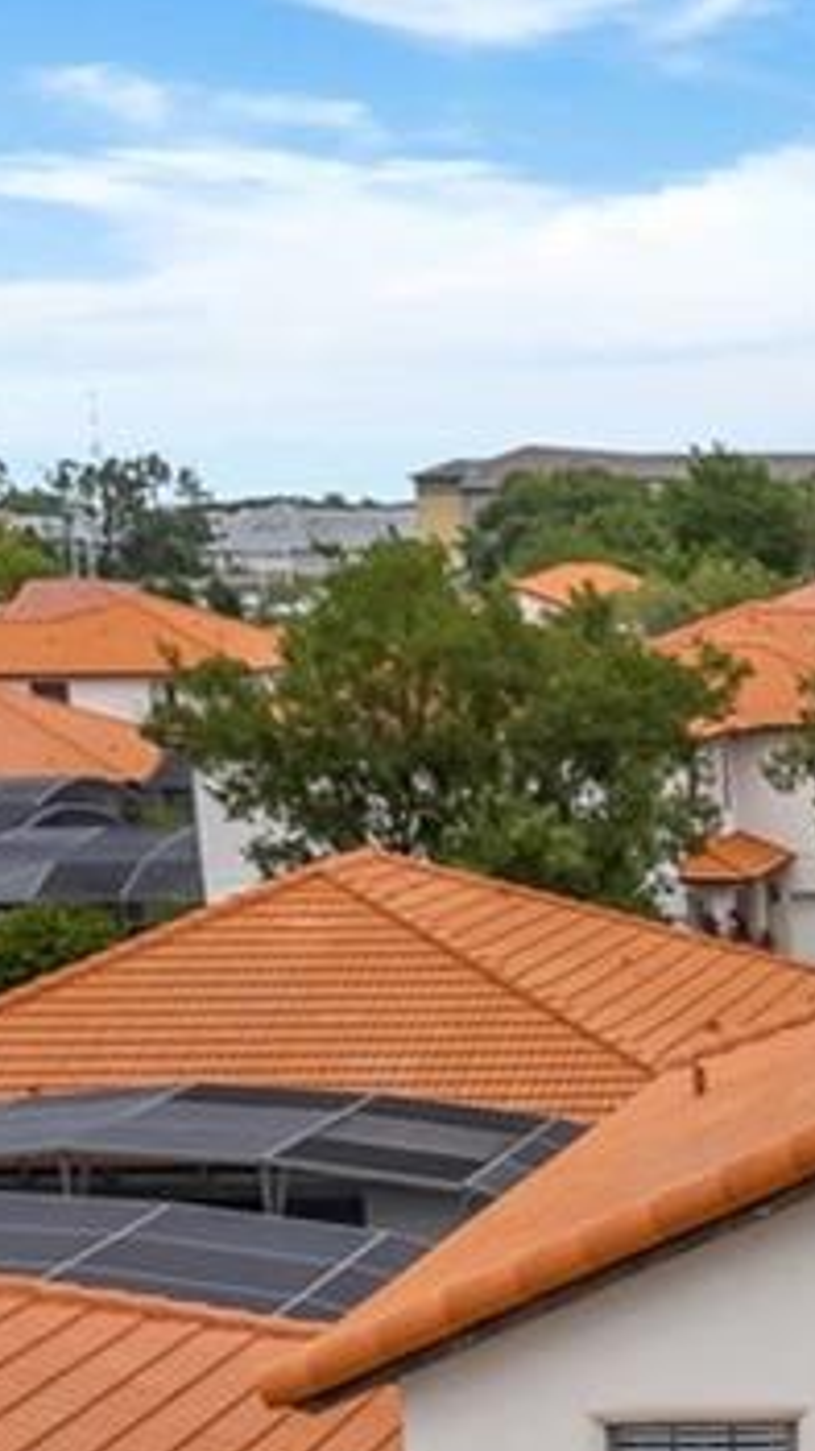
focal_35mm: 105
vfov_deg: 19.1
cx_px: 1762
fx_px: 4041
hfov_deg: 10.4
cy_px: 1802
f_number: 2.8
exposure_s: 1/60
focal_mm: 8.38
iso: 100
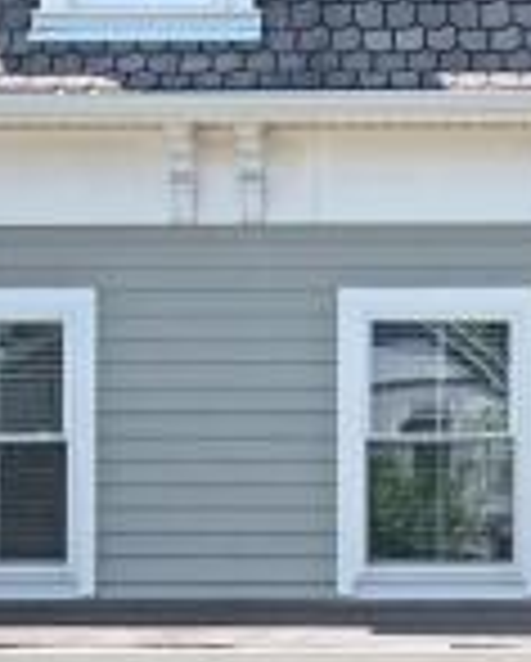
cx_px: 486
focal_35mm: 101
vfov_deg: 18.4
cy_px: 671
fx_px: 1980
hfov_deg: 15.1
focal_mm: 8.38
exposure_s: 1/640
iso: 100
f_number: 2.8
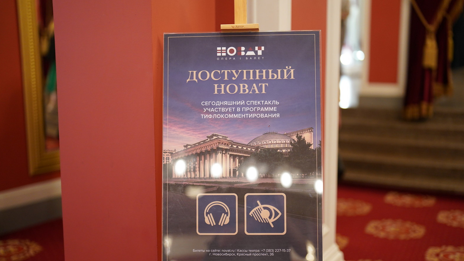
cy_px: 146
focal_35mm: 53
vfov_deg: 22.6
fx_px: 652
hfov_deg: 39.2
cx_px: 231
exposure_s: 1/320
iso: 1600
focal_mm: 50
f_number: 1.2
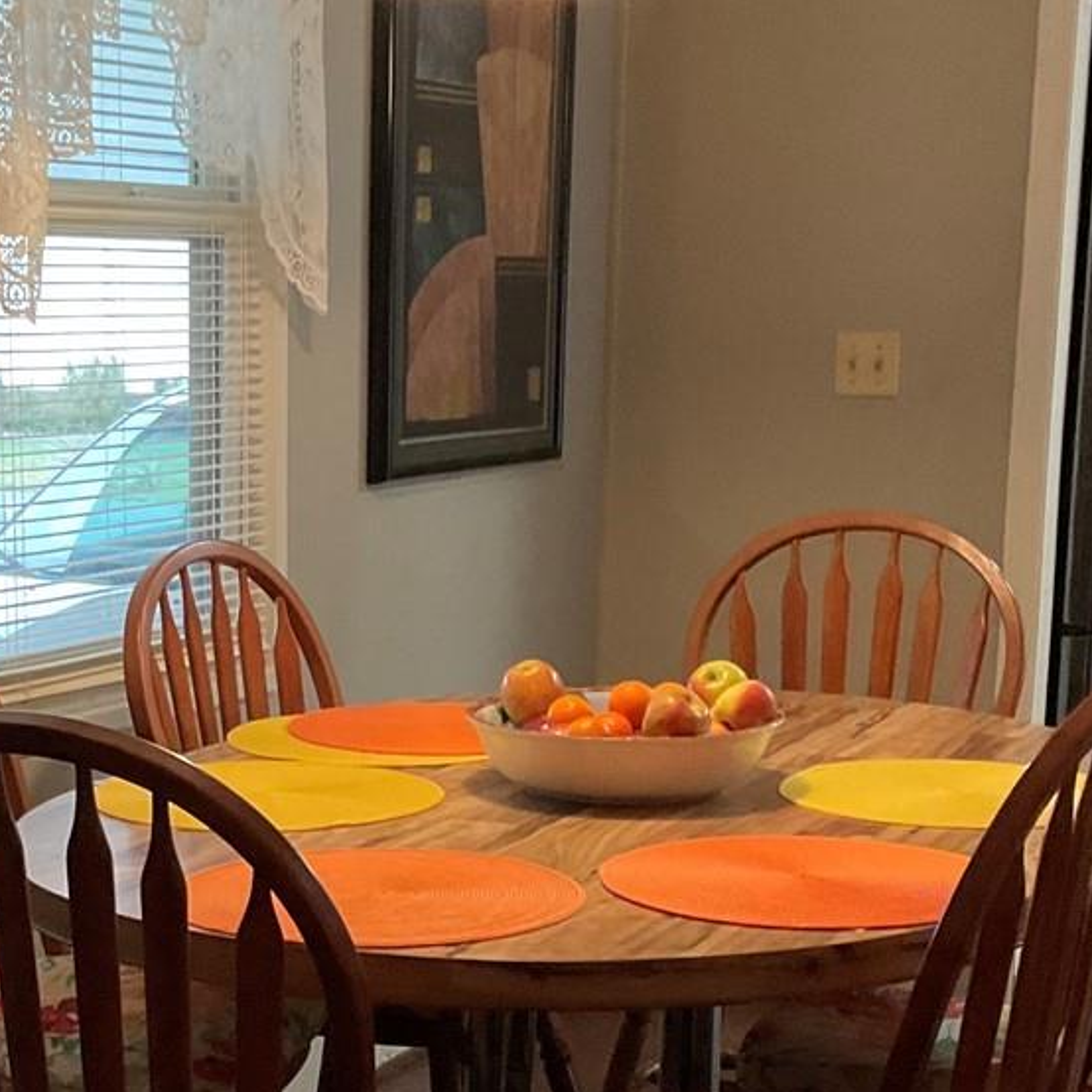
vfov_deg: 23.2
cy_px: 802
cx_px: 382
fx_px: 2641
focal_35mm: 74
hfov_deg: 23.3
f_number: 1.8
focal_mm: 3
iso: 200
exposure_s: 1/60
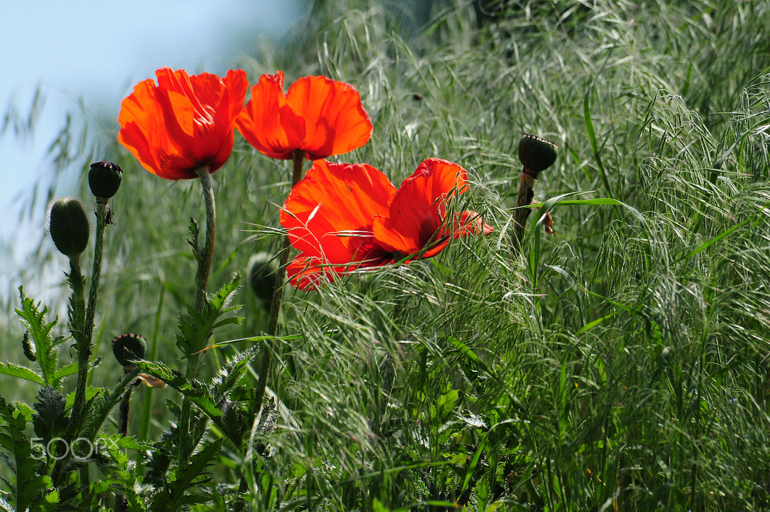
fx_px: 12819
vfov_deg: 2.3
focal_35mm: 600
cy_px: 256
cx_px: 385
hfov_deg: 3.4
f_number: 9
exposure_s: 1/800
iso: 400
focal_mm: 400
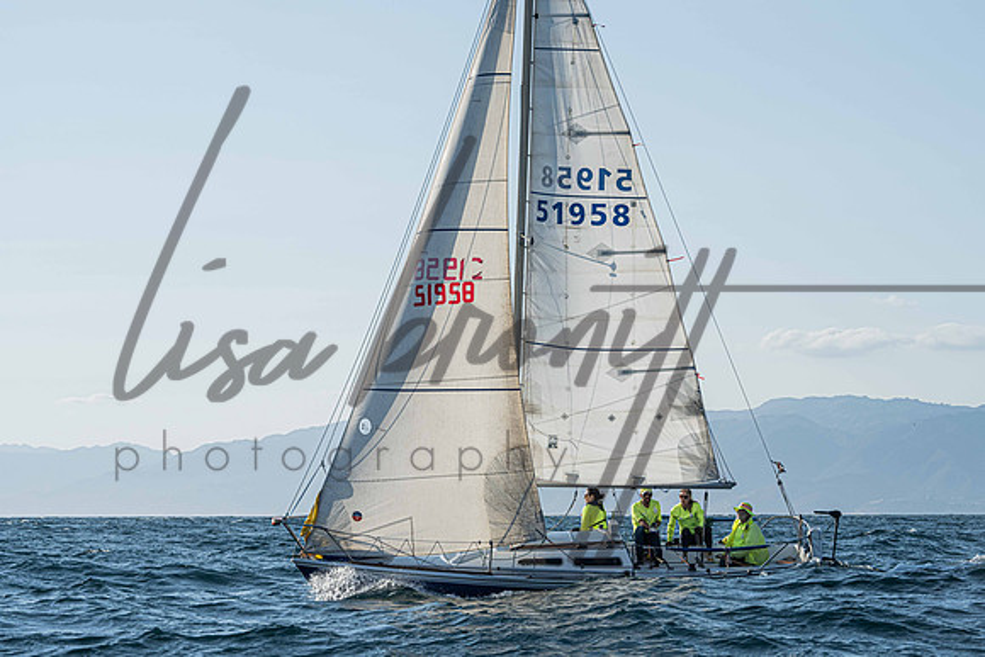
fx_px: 3068
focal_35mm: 112
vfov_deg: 12.2
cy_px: 290
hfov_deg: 18.2
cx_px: 570
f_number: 8
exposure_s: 1/1600
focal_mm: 95
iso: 400
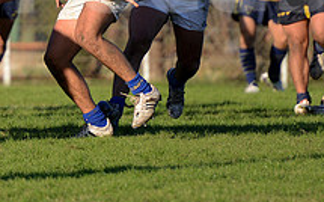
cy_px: -38
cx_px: -50
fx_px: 6547
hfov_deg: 2.8
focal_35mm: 742
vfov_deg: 1.8
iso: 500
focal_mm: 270
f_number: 4
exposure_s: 1/1250
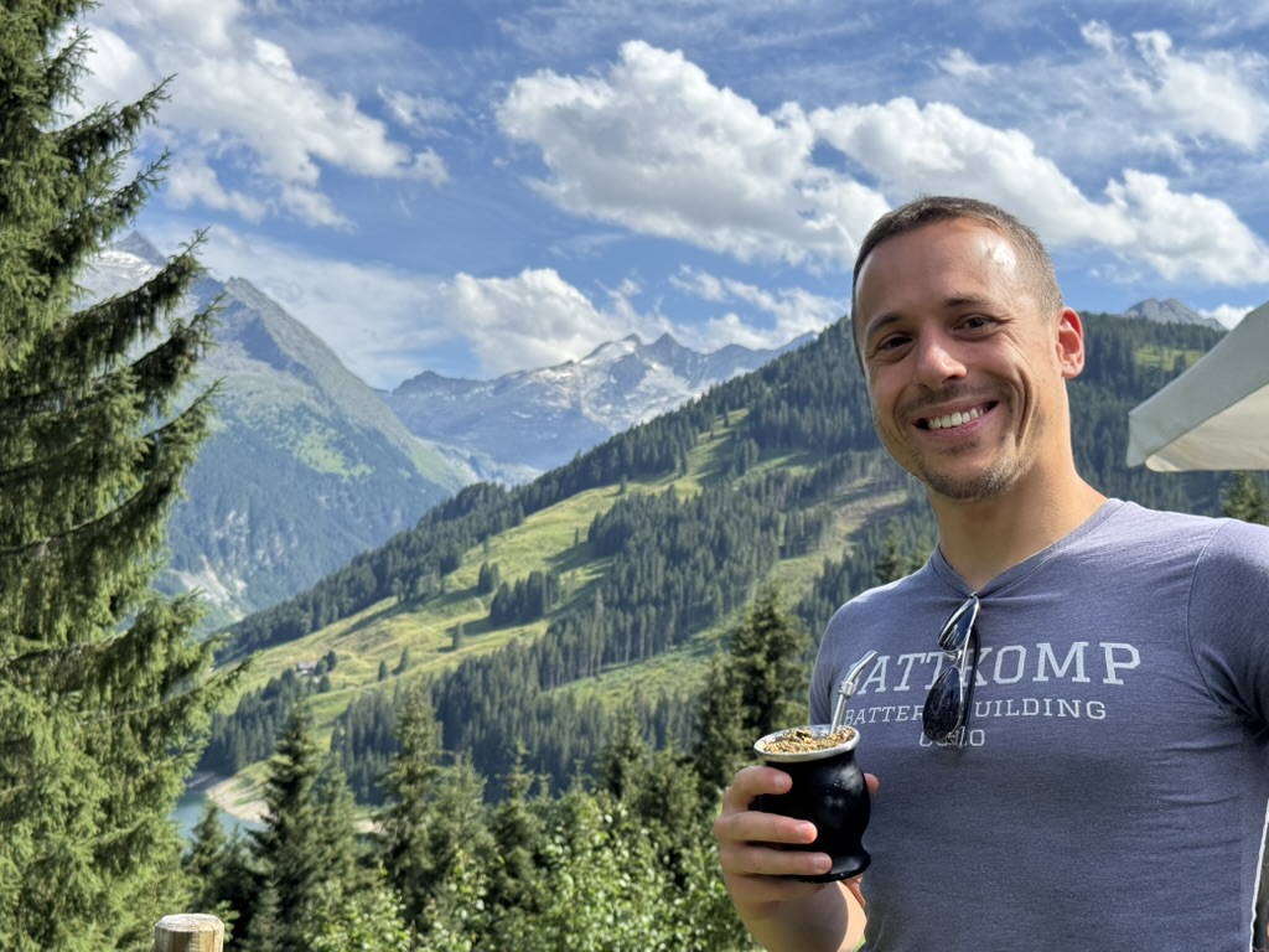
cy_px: 476
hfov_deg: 39.7
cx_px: 634
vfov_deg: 30.3
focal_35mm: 48
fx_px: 1760
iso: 64
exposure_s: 1/4049
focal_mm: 6.76
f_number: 1.78
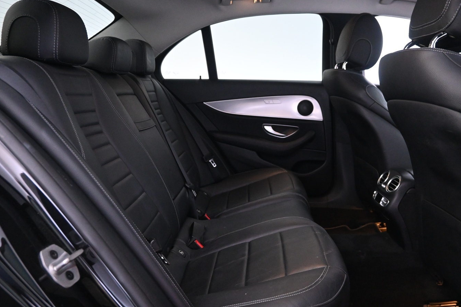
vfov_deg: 44.9
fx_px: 371
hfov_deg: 63.6
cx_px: 237
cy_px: 171
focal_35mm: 29
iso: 3600
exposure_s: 1/25
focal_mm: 16
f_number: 3.5
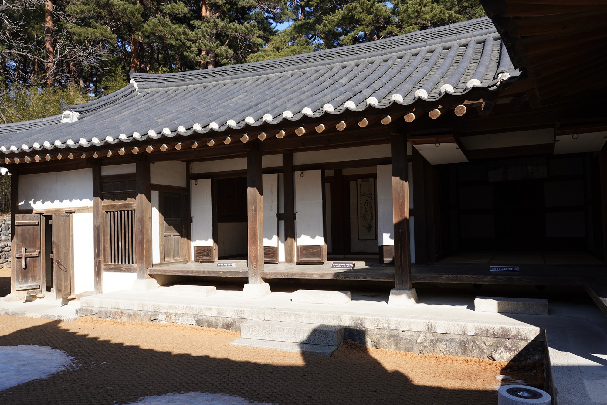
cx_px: 304
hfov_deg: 65.5
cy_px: 202
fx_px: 472
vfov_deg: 46.4
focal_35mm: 28
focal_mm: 28
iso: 100
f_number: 10
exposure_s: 1/100
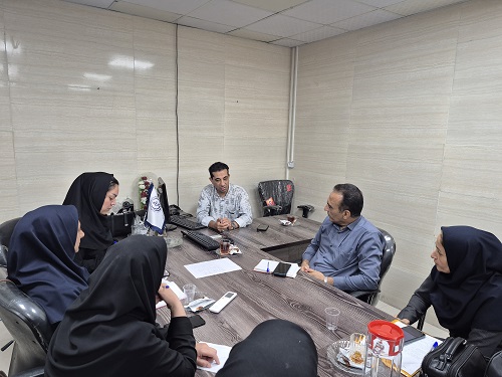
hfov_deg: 73.9
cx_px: 251
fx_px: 334
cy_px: 188
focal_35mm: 23
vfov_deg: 58.9
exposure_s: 1/100
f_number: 1.8
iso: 200
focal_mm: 5.4
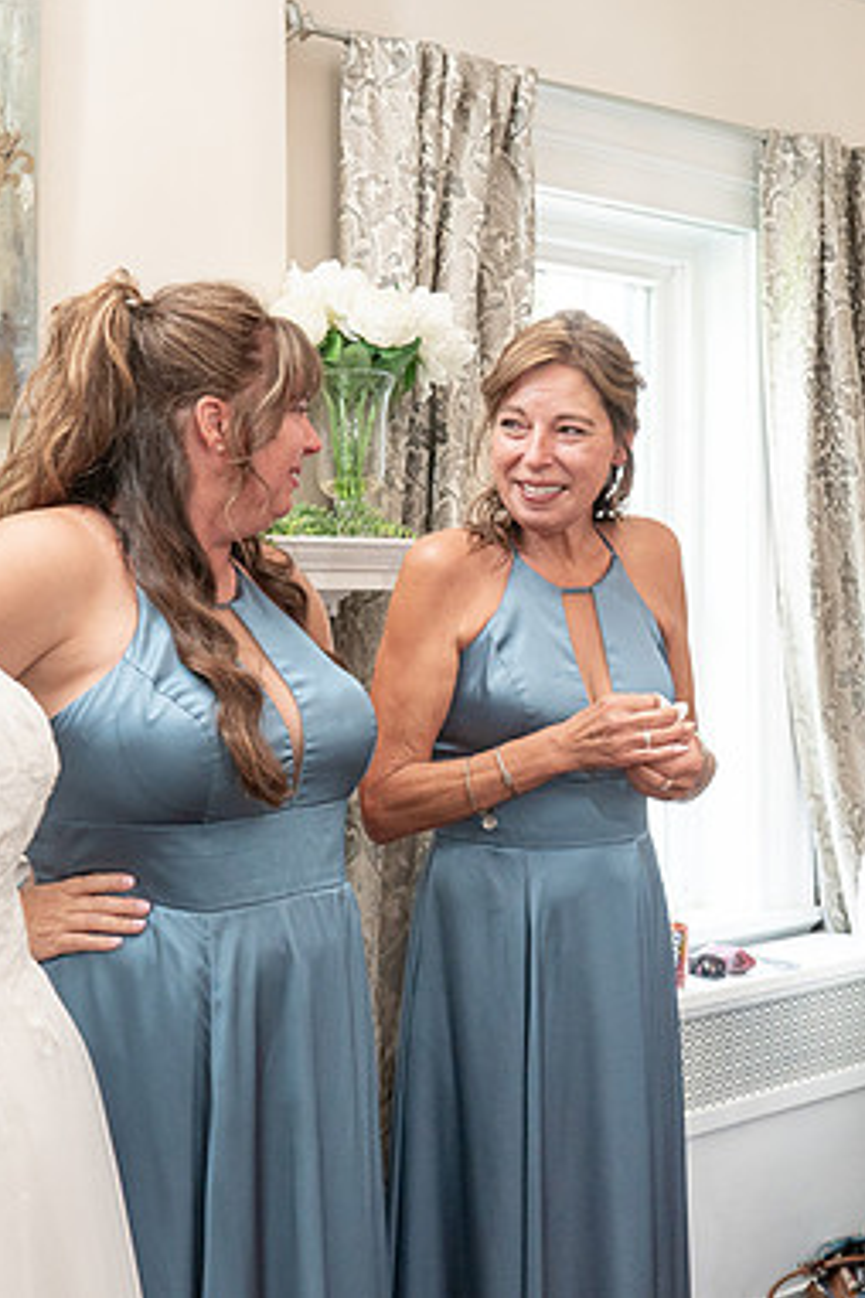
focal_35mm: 63
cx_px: 475
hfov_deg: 21.6
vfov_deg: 31.8
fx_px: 2270
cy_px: 750
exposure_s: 1/200
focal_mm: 35
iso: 2000
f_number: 6.3
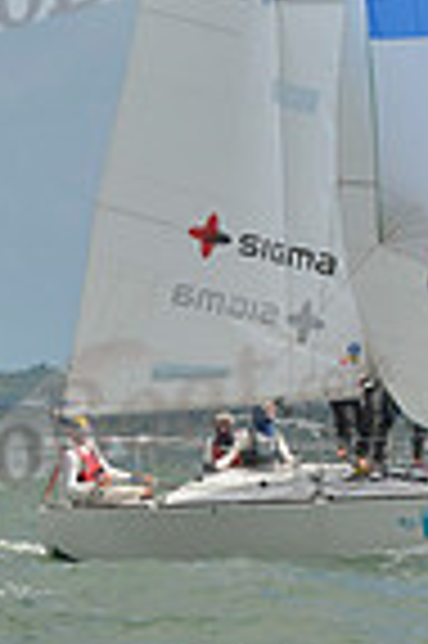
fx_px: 14550
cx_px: 628
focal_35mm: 814
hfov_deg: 1.7
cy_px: -320
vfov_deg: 2.5
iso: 280
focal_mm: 200
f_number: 9
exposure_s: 1/1000
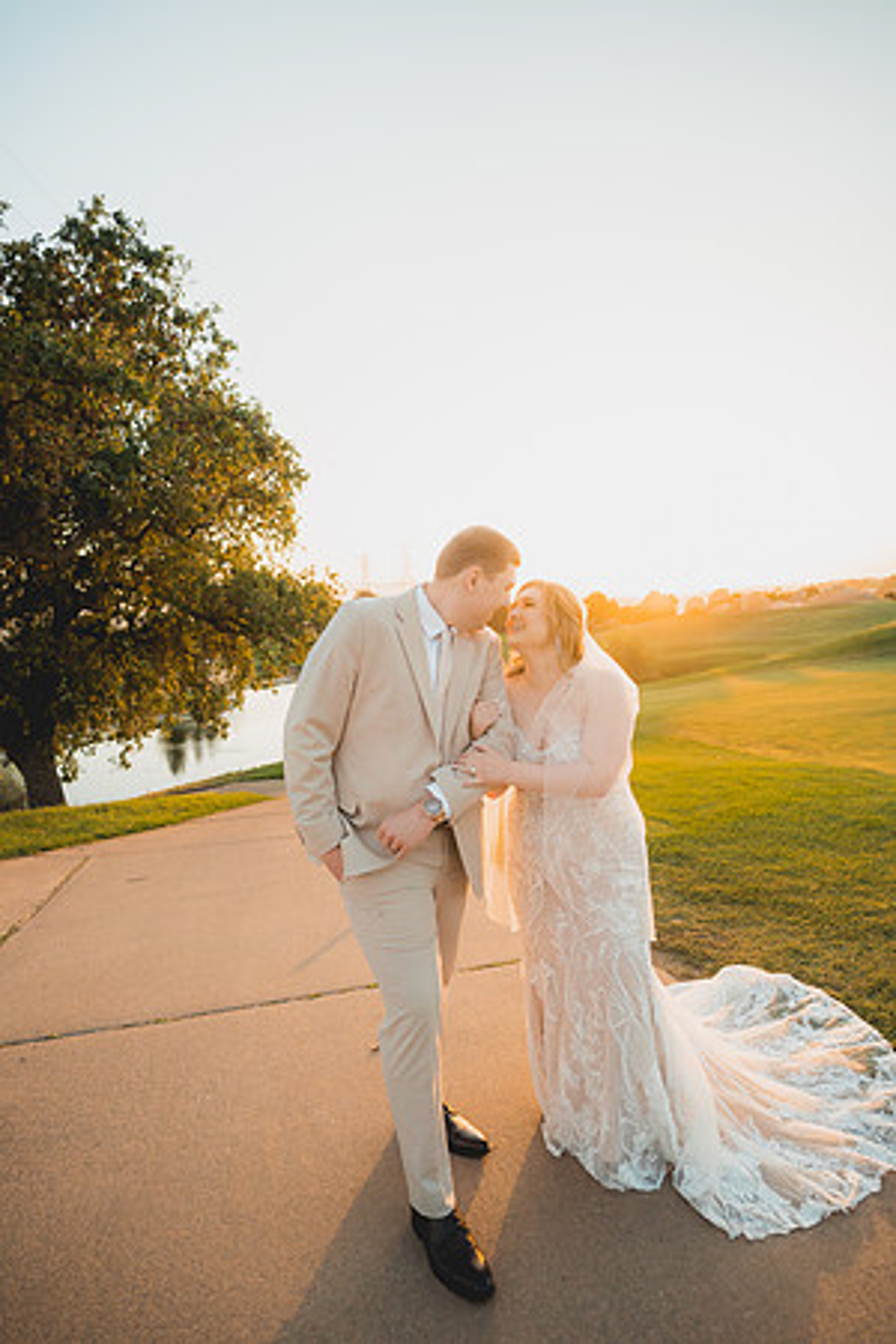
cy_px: 672
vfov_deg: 90.0
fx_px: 672
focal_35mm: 18
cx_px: 448
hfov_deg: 67.4
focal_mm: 18
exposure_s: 1/1250
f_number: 2.8
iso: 1250
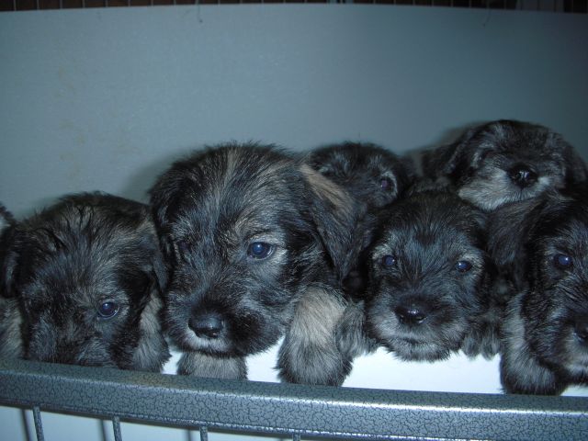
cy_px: 220
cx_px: 294
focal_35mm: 38
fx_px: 645
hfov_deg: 49.0
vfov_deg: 37.7
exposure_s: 1/30
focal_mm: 6.3
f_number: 3.3
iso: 100
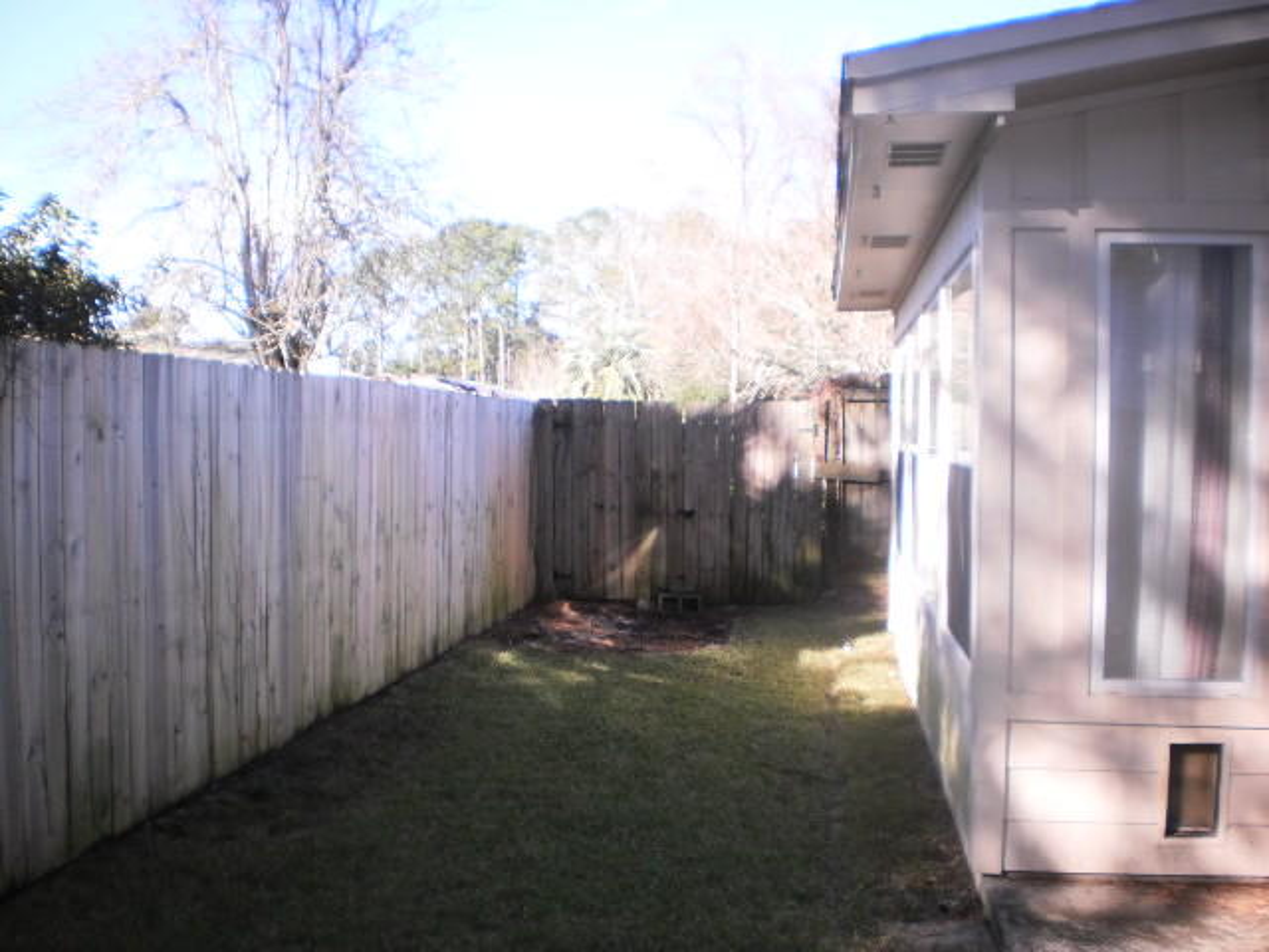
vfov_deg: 39.7
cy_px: 476
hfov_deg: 51.4
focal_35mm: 36
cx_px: 634
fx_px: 1320
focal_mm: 6.3
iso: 100
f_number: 3.1
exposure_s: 1/200
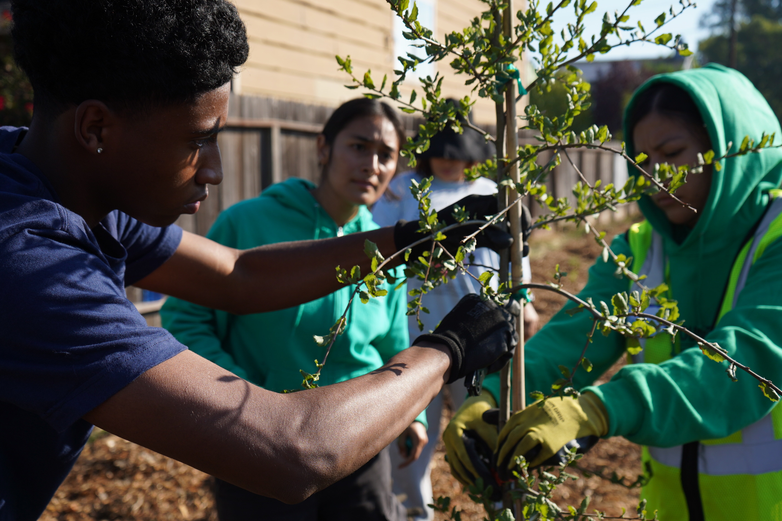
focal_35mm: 41
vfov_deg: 32.6
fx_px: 891
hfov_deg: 47.4
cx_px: 381
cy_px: 288
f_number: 5
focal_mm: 36
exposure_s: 1/500
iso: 125
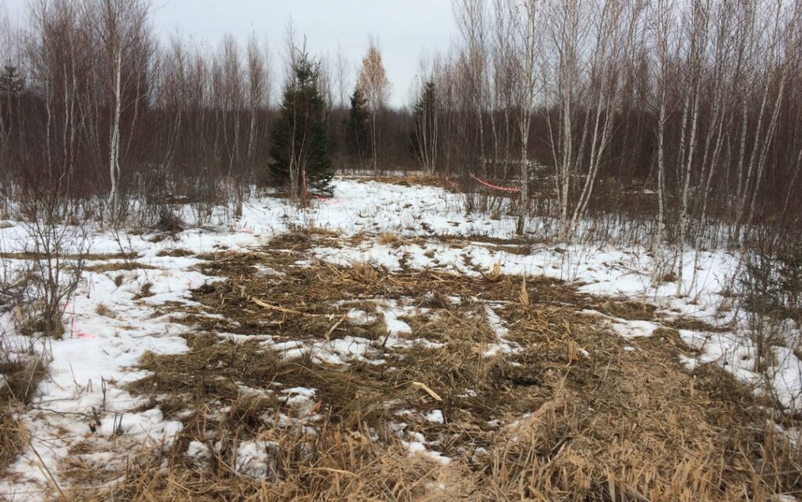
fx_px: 678
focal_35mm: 31
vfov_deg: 40.5
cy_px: 208
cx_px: 403
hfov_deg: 61.2
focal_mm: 4.15
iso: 32
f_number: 2.2
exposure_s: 1/477
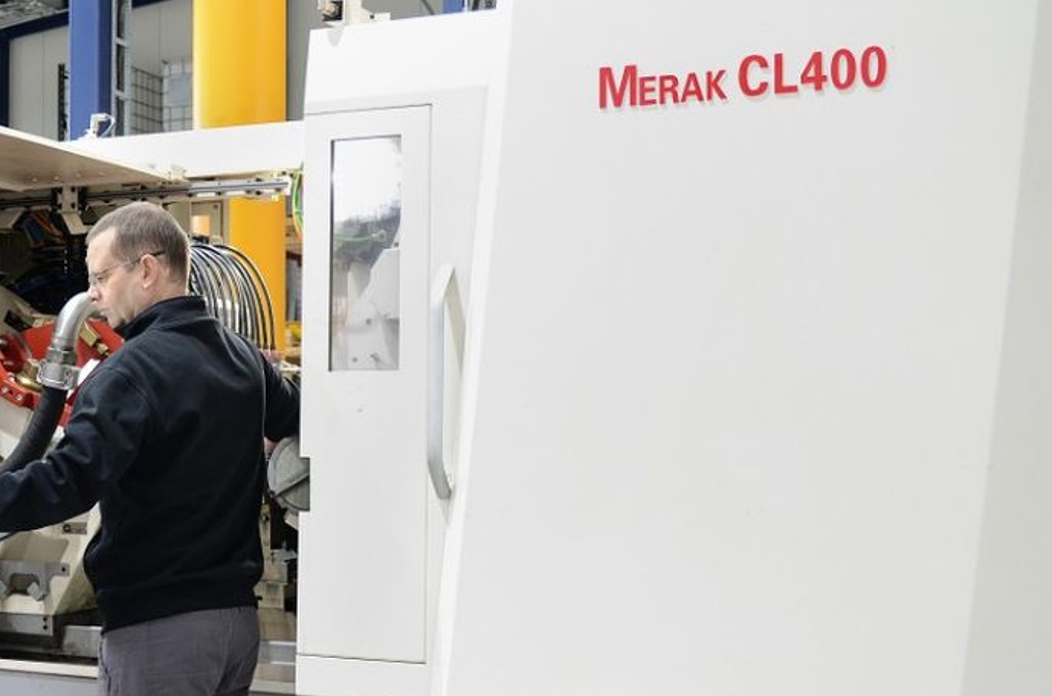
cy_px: 432
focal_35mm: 55
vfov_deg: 24.5
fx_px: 1600
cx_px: 270
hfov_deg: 35.6
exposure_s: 1/15
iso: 400
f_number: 3
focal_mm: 21
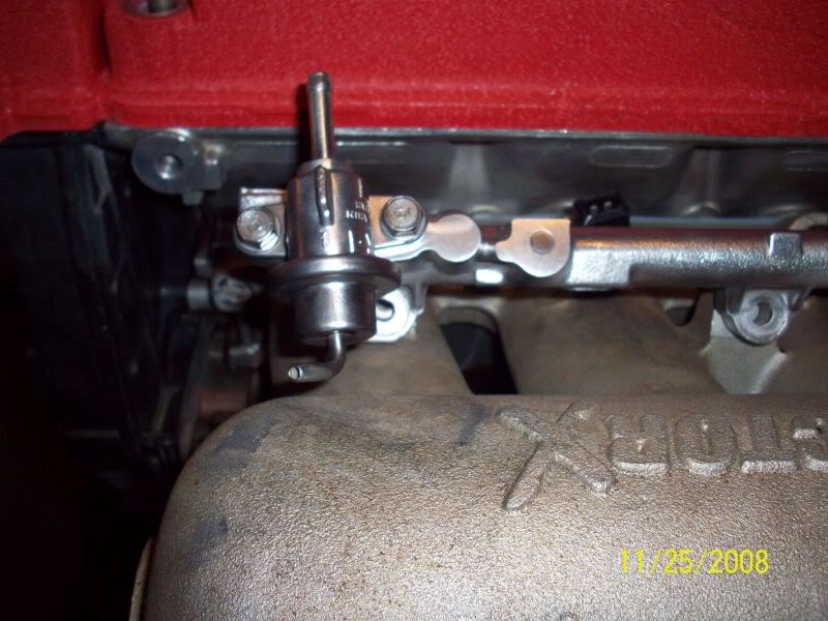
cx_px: 414
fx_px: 885
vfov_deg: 38.7
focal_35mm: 37
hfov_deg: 50.1
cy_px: 310
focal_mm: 6.2
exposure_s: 1/64
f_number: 2.8
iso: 80
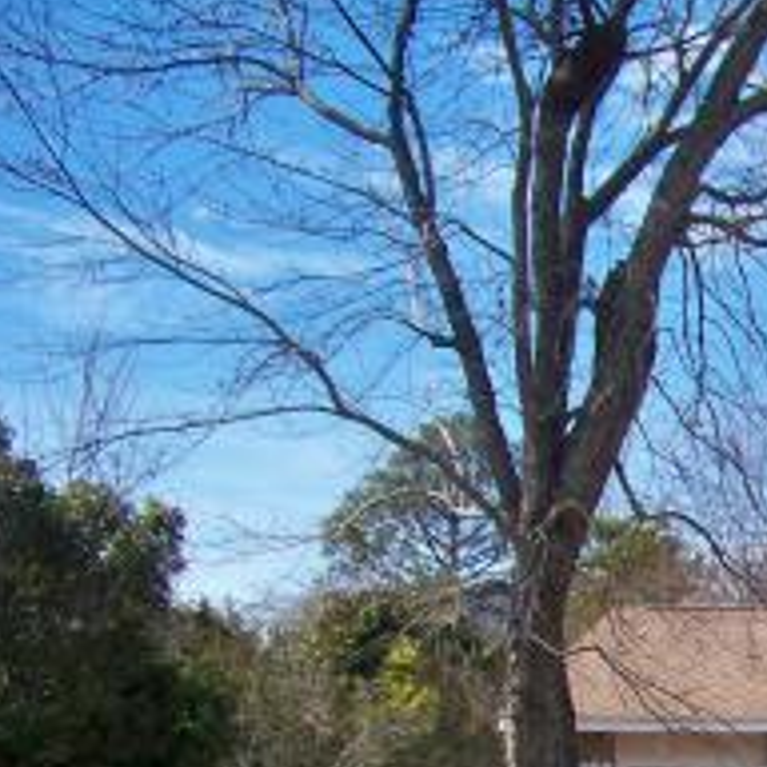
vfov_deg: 19.0
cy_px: 839
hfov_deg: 17.7
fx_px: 2206
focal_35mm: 88
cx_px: 1139
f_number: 4
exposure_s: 1/1250
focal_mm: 5.85
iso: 80
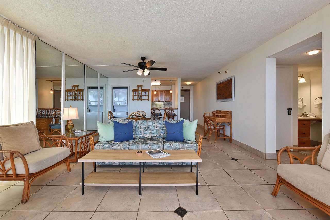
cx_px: 165
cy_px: 110
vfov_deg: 81.2
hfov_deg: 104.3
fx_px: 128
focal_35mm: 14
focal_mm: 14
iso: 1100
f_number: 16
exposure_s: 1/60
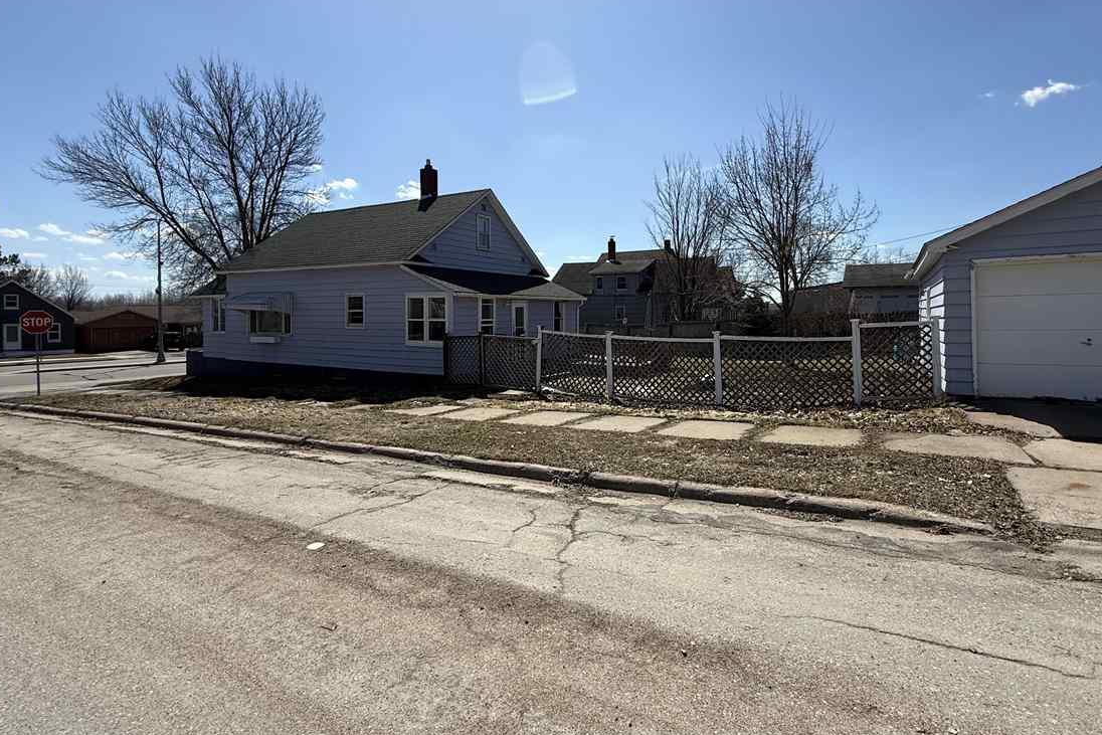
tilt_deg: +0.6
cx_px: 603
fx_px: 520
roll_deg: -0.4
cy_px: 312
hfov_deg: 93.0
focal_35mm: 17
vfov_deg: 70.0
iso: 50
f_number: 2.2
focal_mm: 2.22
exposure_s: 1/2611
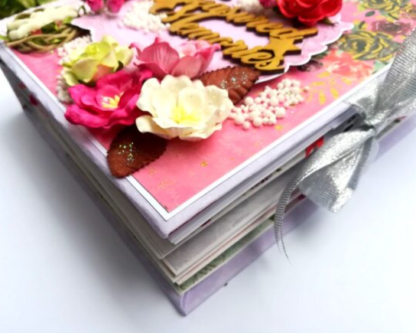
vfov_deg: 51.5
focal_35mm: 28
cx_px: 207
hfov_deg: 62.2
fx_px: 345
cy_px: 164
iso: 80
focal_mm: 3.83
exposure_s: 1/100
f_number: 2.2
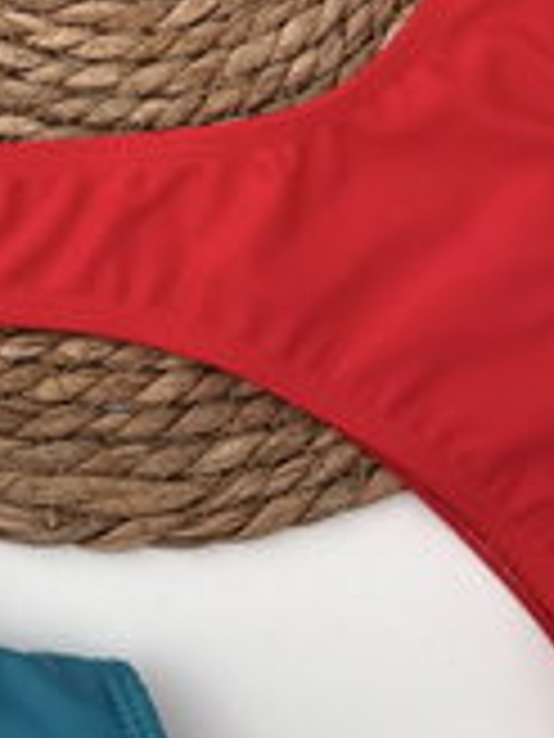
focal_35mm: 78
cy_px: 65
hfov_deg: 18.8
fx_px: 1664
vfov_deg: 24.3
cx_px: 167
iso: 250
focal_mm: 6.86
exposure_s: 1/100
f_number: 1.8
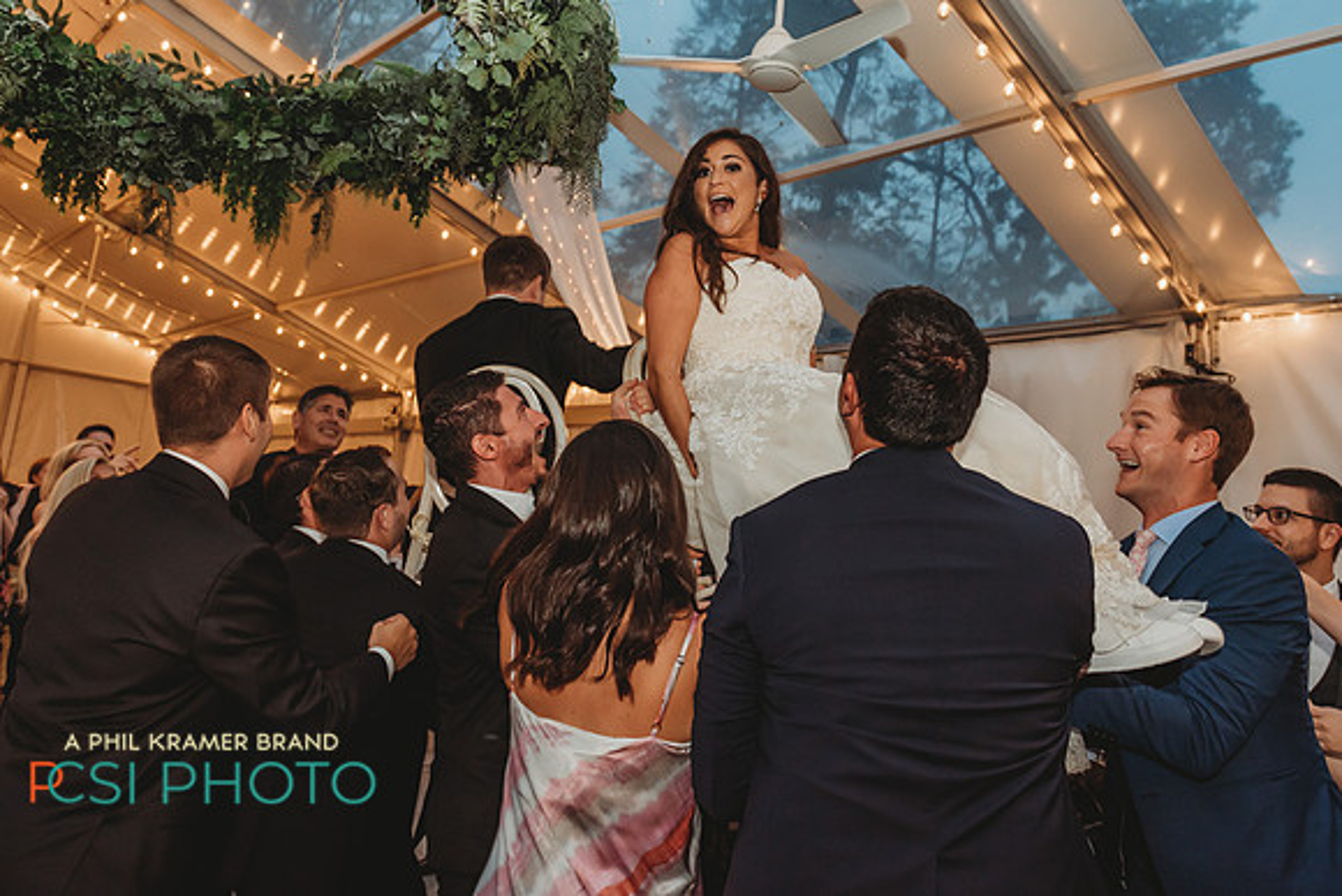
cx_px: 671
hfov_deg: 65.1
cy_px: 370
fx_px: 1051
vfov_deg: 46.0
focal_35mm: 28
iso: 1600
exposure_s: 1/200
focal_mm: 24
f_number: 5.6
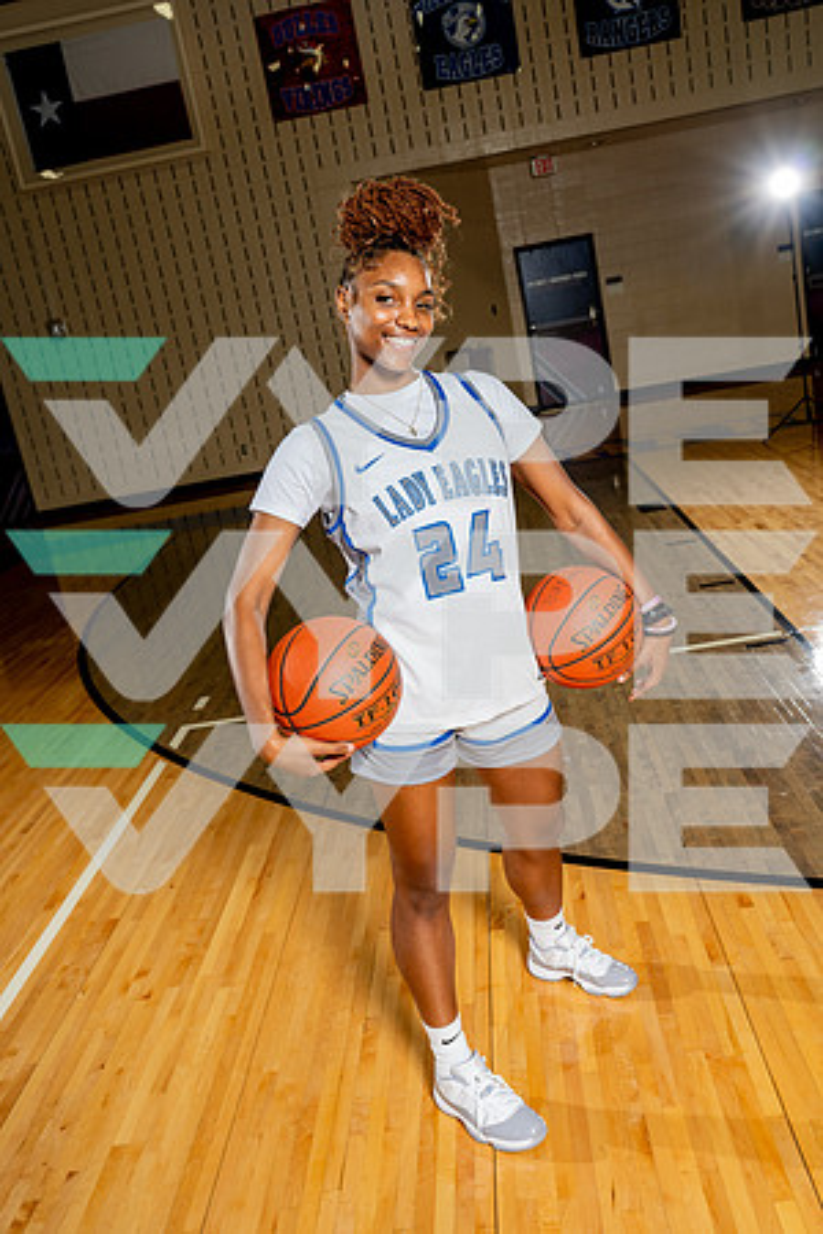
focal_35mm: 30
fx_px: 1029
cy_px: 617
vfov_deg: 61.9
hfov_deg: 43.6
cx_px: 412
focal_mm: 30
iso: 400
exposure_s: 1/250
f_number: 5.6
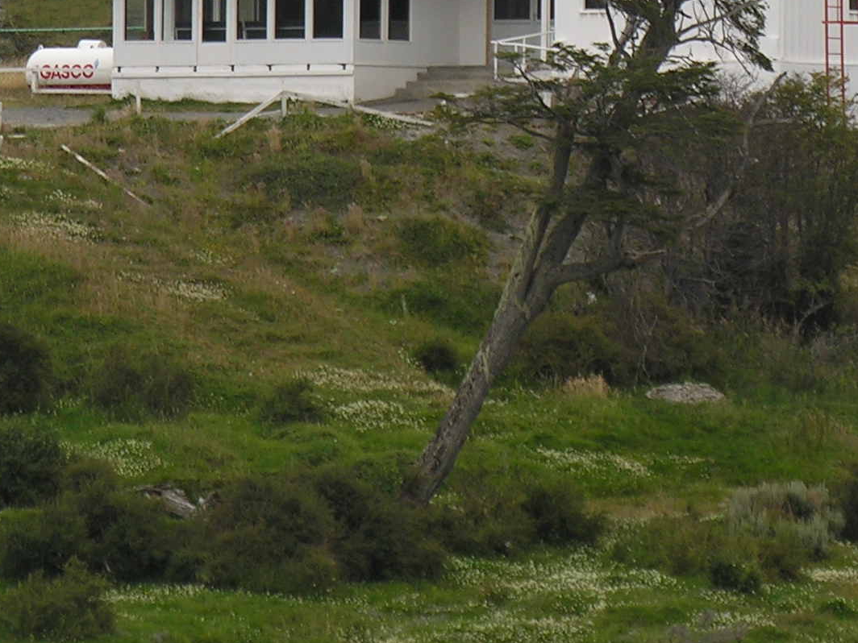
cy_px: -224
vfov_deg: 2.8
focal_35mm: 537
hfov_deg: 3.7
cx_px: 737
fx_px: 13310
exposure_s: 1/68.3
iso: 50
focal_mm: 44.5
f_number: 4.5
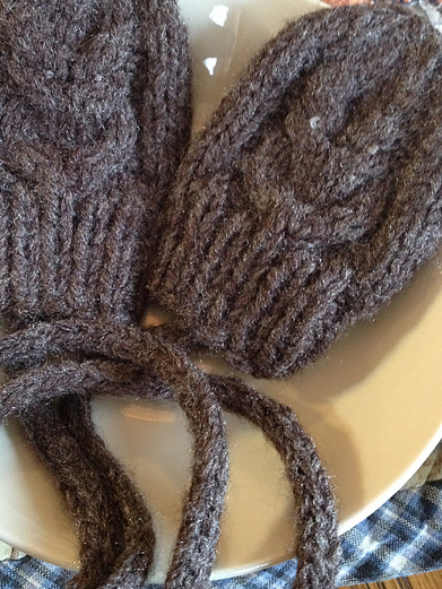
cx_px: 187
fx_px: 732
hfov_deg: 33.5
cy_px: 239
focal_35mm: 43
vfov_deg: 43.6
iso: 400
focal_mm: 4.28
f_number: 2.4
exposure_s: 1/20
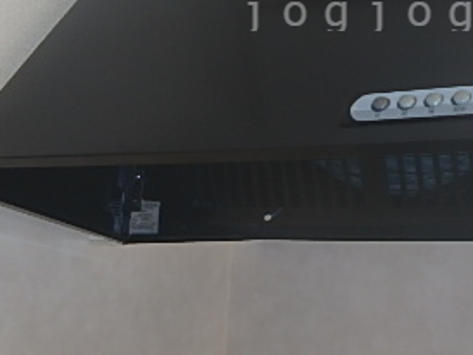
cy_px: 10
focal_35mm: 49
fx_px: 670
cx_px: 363
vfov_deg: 28.1
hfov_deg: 37.8
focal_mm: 3.7
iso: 200
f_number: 3.5
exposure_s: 1/30
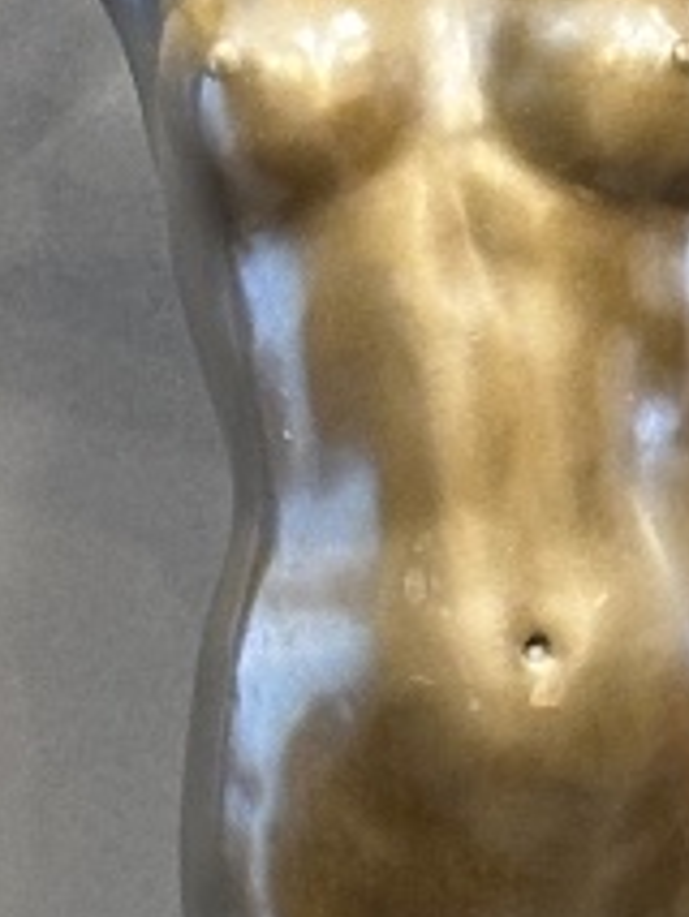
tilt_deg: -14.7
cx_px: 814
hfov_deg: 5.5
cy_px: 1322
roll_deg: +0.2
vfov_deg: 7.2
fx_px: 7158
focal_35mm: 270
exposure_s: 1/33
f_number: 1.78
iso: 250
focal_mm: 6.86
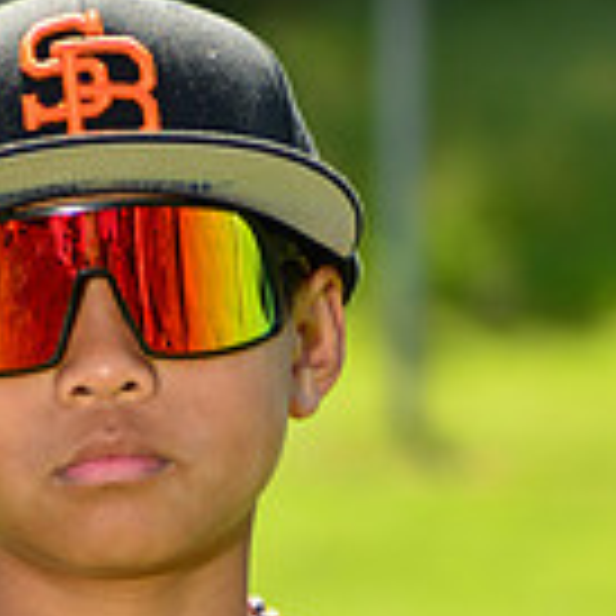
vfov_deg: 3.0
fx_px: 11576
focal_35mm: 575
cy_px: 998
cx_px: 38
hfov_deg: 3.0
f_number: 8
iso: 200
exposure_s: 1/250
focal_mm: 160
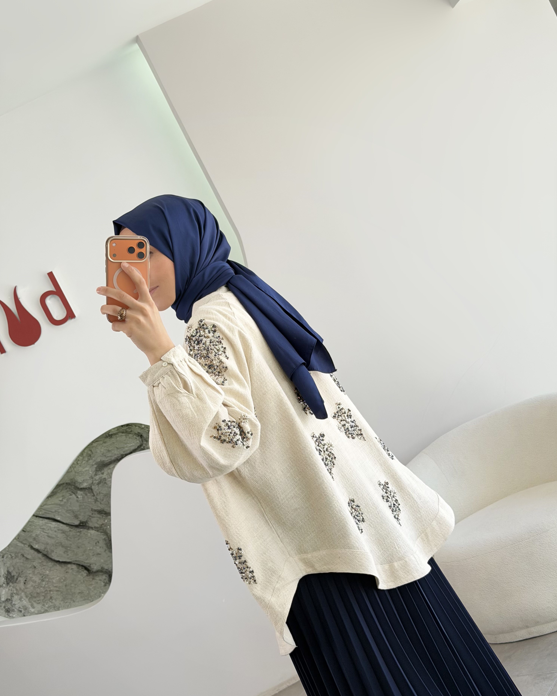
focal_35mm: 51
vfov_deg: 36.7
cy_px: 352
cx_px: 279
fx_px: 1051
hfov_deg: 29.7
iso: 64
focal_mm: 6.76
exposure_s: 1/348
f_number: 1.78
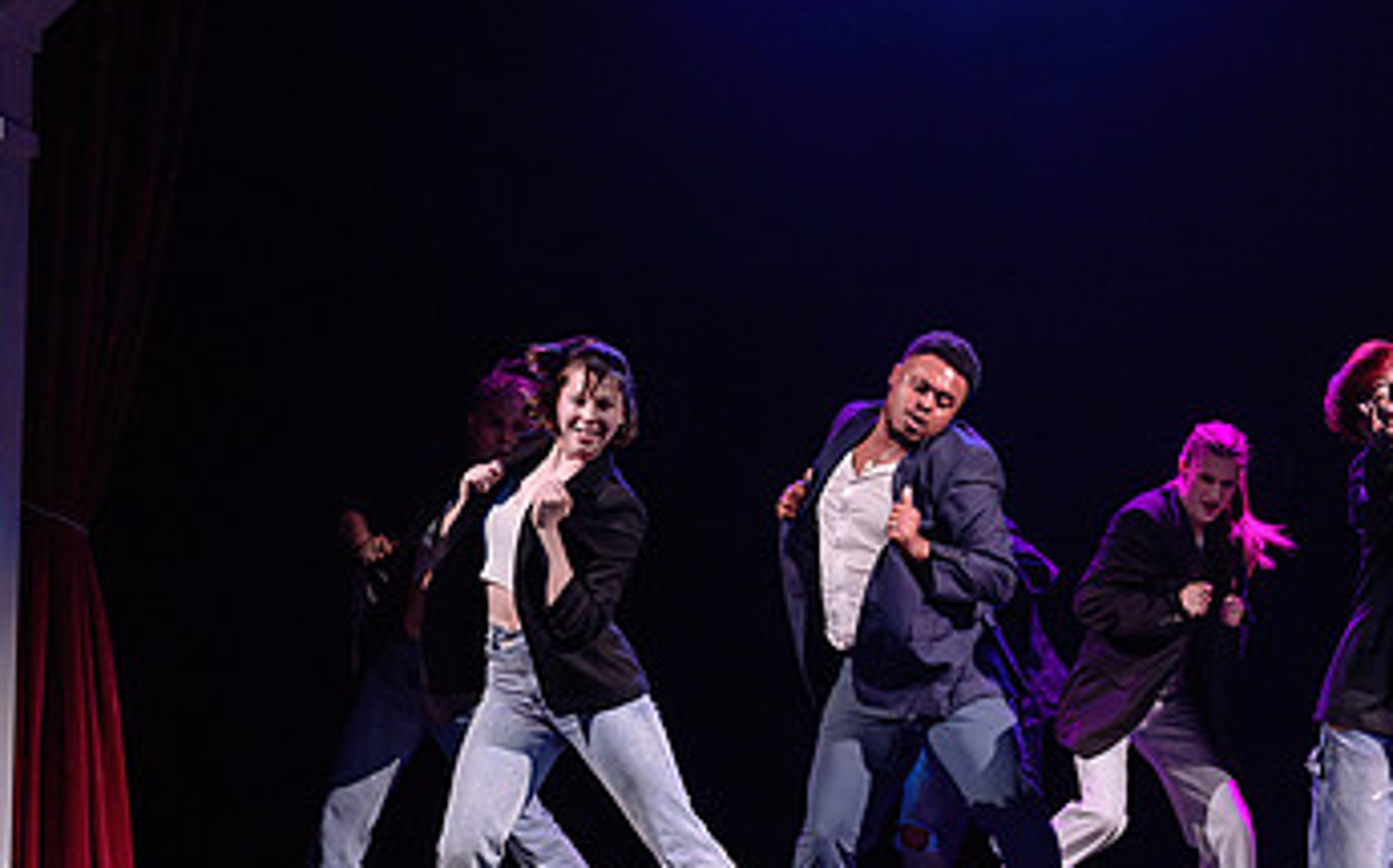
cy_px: 575
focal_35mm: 173
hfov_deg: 12.1
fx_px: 6562
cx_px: 1118
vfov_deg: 7.6
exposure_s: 1/320
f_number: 2.8
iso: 1600
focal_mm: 86
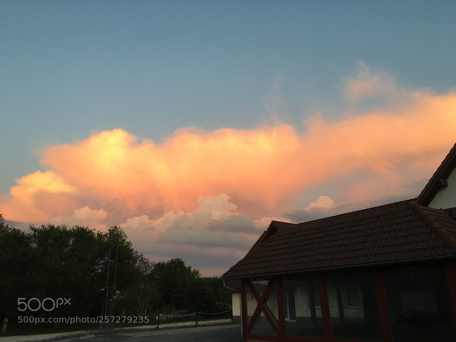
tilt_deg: +20.9
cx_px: 228
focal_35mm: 29
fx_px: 382
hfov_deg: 61.7
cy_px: 171
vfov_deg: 48.2
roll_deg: +1.7
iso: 25
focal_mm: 4.15
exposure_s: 1/50
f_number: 2.2
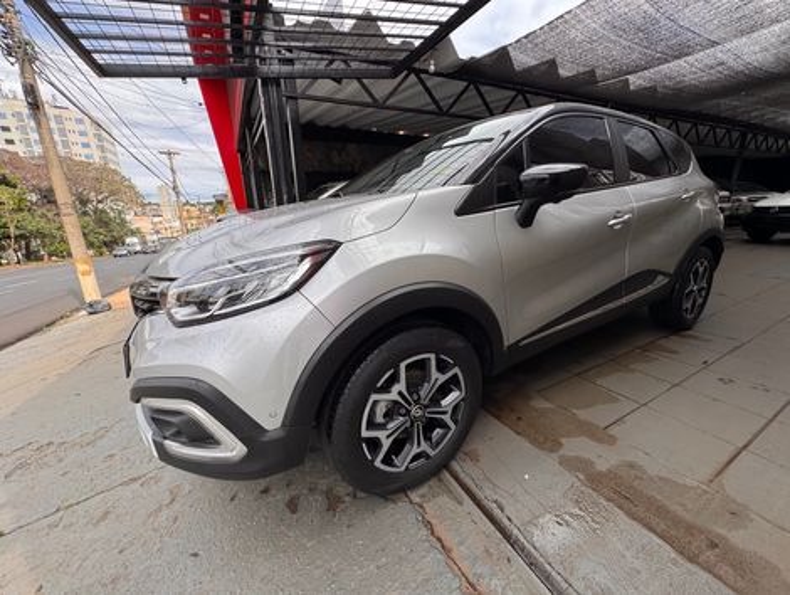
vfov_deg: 85.8
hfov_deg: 102.0
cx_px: 395
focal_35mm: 14
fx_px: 320
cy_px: 298
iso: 50
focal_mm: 2.22
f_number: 2.2
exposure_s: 1/756
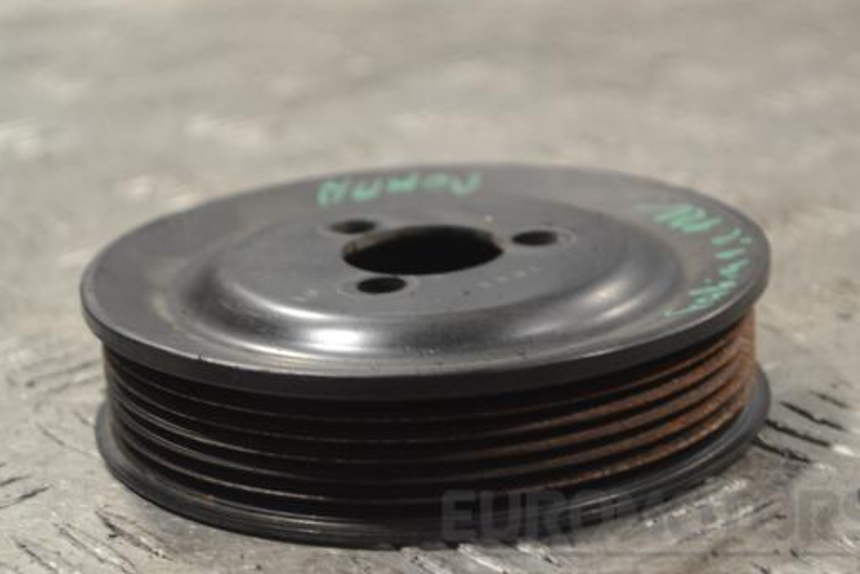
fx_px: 2307
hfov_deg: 21.1
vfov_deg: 14.2
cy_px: 292
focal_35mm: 97
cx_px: 411
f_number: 5.6
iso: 280
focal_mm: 55
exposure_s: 1/30
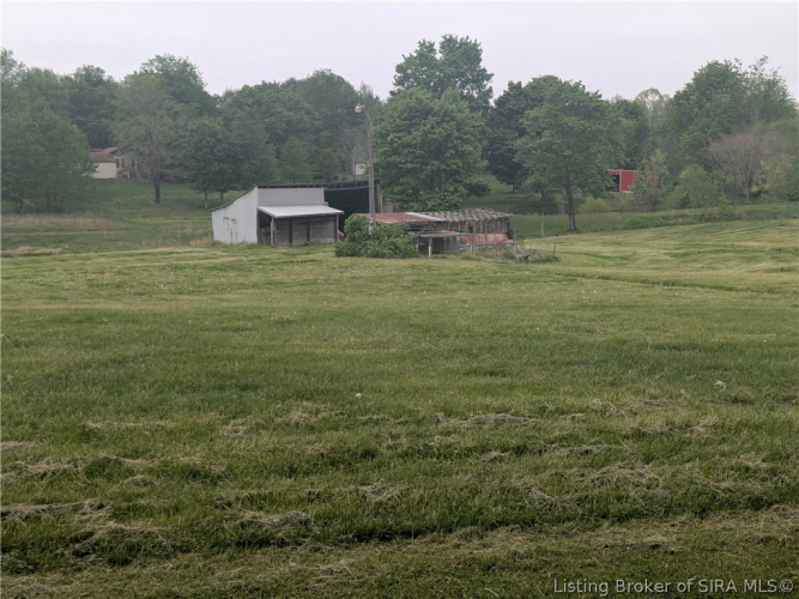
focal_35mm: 49
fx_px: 1131
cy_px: 300
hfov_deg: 38.9
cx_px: 400
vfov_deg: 29.7
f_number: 1.7
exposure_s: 1/389
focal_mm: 4.53
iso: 47
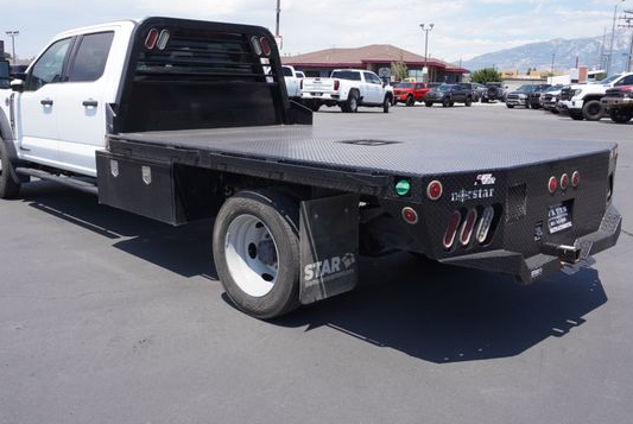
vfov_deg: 36.9
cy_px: 184
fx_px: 634
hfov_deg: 53.0
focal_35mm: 36
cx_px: 284
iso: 100
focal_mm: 20
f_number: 7.1
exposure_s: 1/200
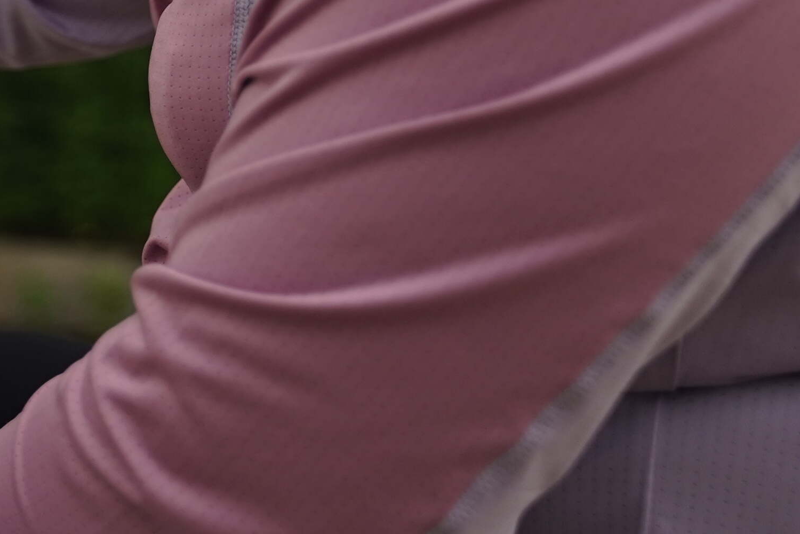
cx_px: -535
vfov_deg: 9.6
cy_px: -393
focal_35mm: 136
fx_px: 3022
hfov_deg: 13.8
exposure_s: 1/800
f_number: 2.8
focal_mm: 34
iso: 250
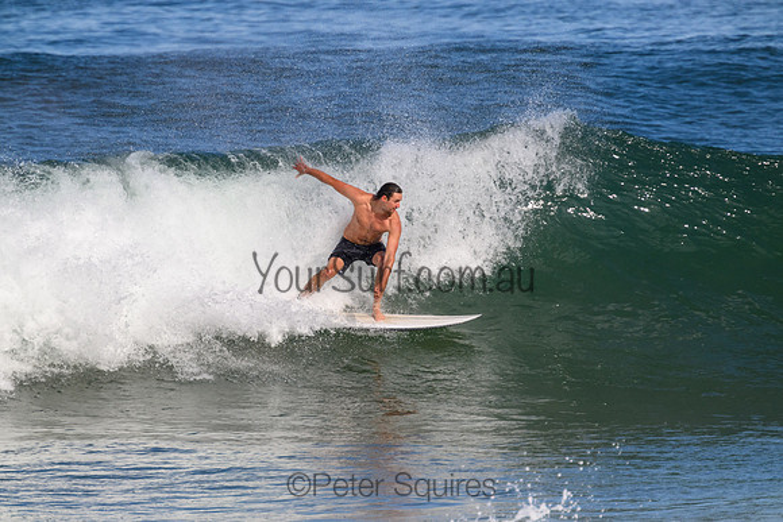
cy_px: 261
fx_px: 17403
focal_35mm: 800
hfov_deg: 2.6
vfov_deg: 1.7
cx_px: 392
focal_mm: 800
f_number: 11
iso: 1100
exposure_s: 1/2000
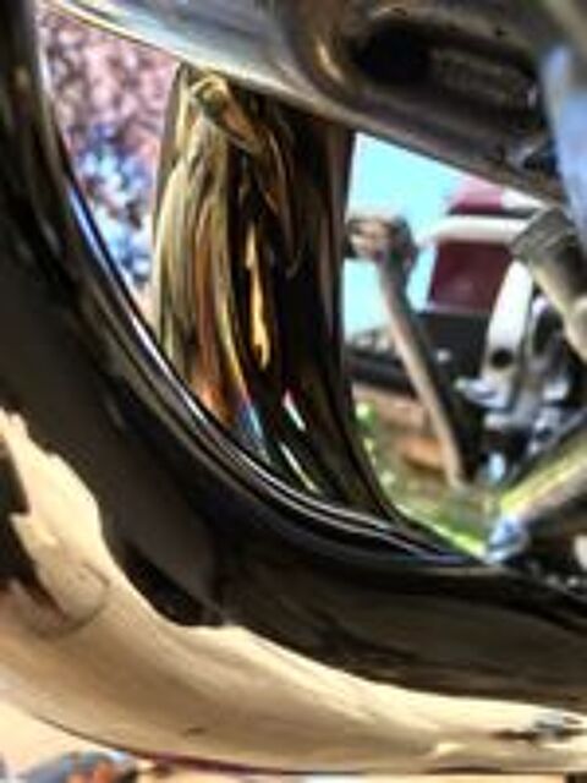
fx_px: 656
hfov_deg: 48.2
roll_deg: -13.4
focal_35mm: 29
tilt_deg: +4.6
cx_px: 294
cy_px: 392
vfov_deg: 61.7
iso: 25
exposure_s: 1/112
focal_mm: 4.15
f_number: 2.2
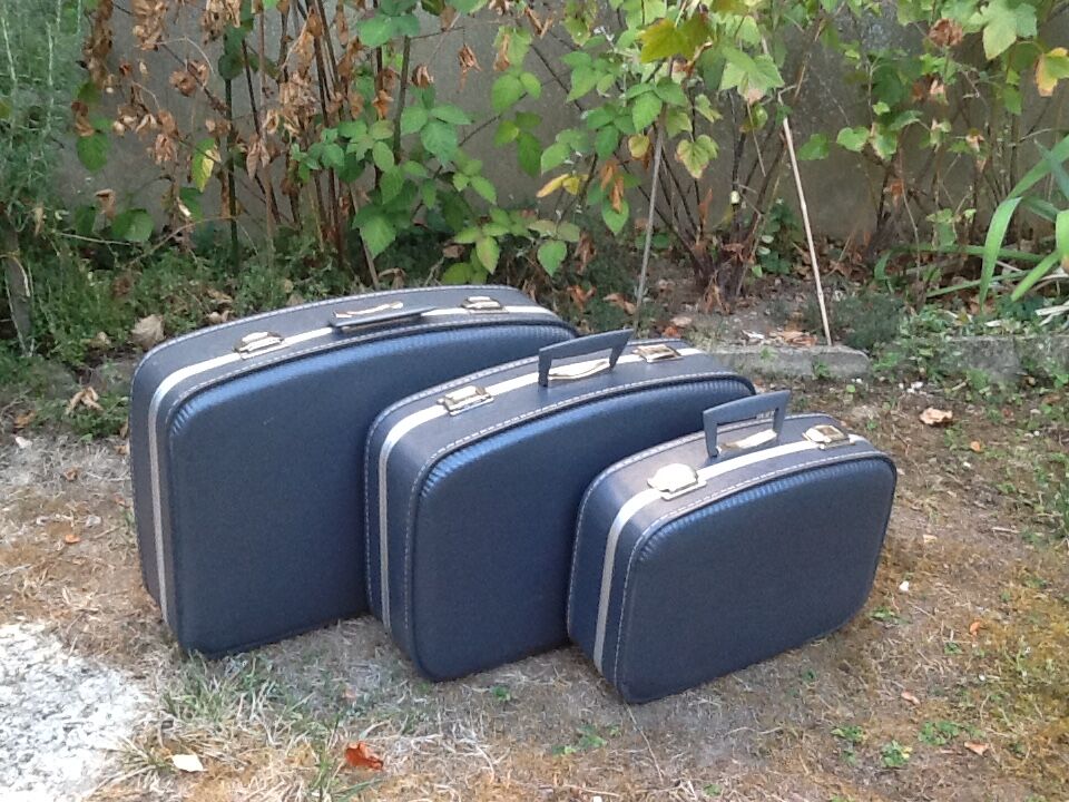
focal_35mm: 44
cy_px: 401
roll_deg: -0.1
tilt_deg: -27.9
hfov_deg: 42.9
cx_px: 534
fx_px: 1359
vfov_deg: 32.9
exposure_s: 1/60
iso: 64
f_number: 2.4
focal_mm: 2.03
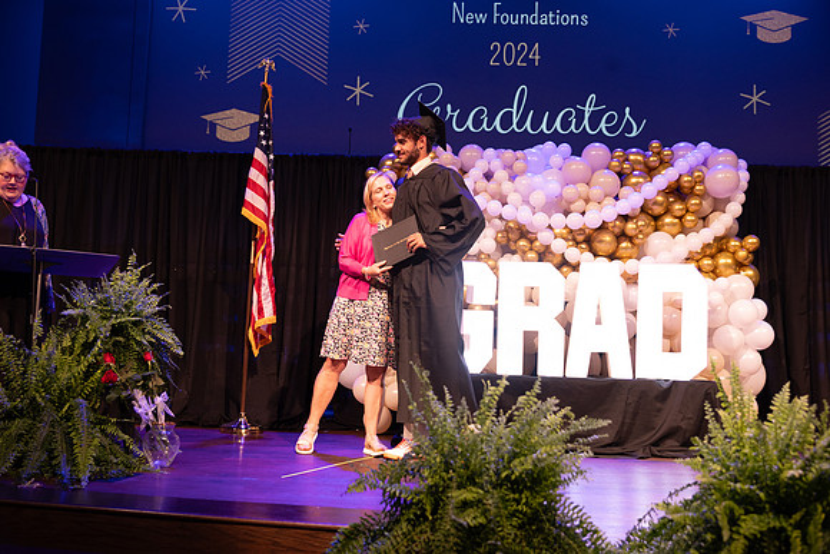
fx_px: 876
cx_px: 415
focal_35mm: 38
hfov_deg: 50.7
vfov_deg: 35.1
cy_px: 277
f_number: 4
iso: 1600
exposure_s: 1/200
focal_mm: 38
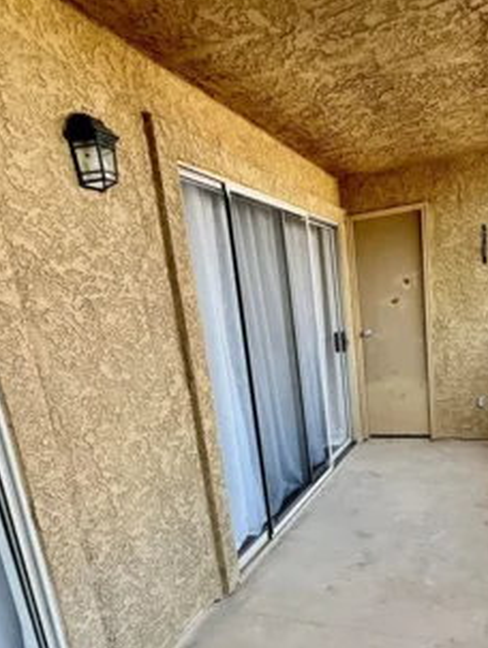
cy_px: 428
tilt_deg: -17.3
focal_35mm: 24
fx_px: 450
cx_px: 304
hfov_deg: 56.3
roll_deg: +7.1
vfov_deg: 69.7
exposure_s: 1/99
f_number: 1.8
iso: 40
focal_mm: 1.57
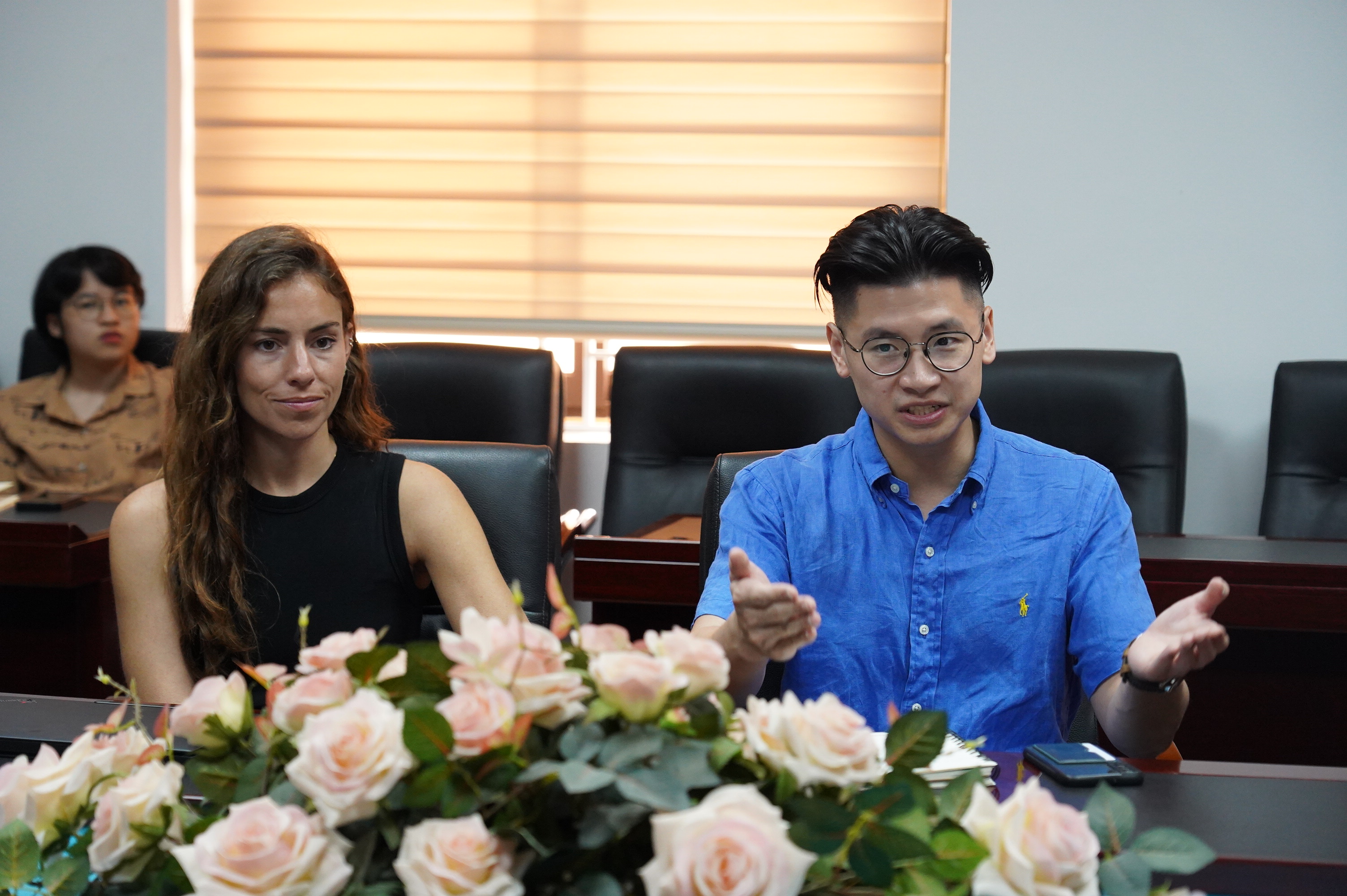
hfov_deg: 23.7
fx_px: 3215
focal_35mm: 86
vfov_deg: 15.9
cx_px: 674
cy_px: 448
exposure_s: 1/125
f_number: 5.6
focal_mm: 86
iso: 5000
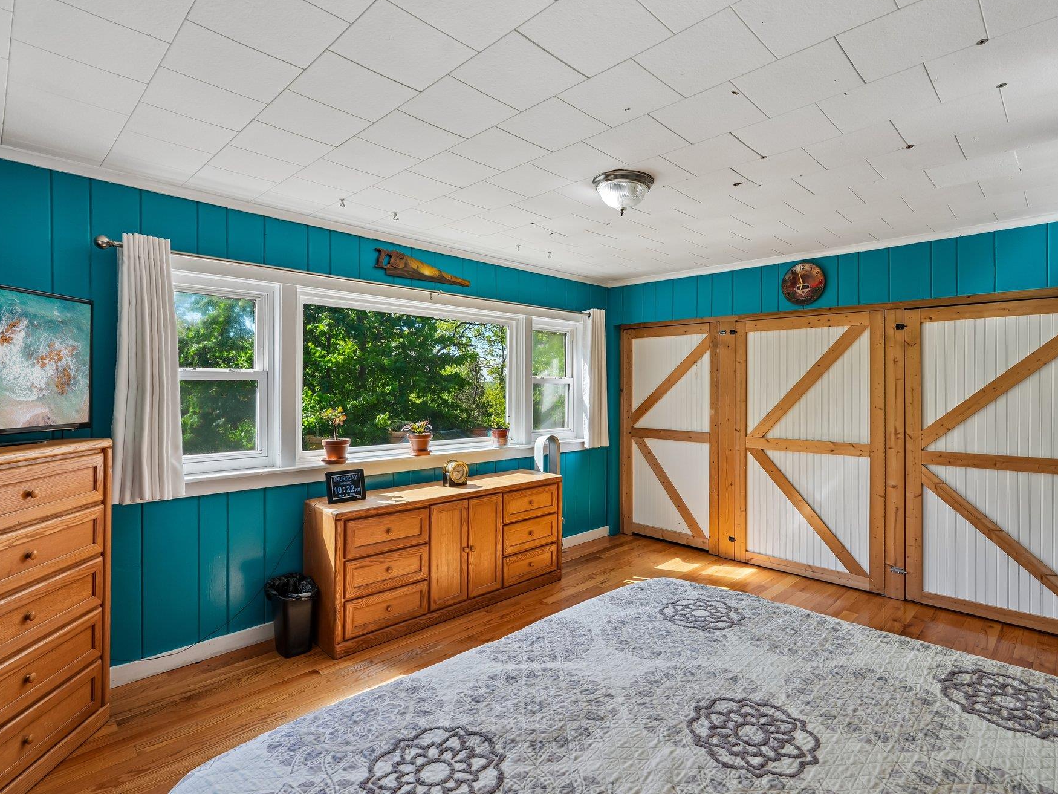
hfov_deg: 87.6
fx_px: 550
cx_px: 563
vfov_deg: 71.6
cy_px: 385
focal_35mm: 18
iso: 100
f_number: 8
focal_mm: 16
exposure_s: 1/30
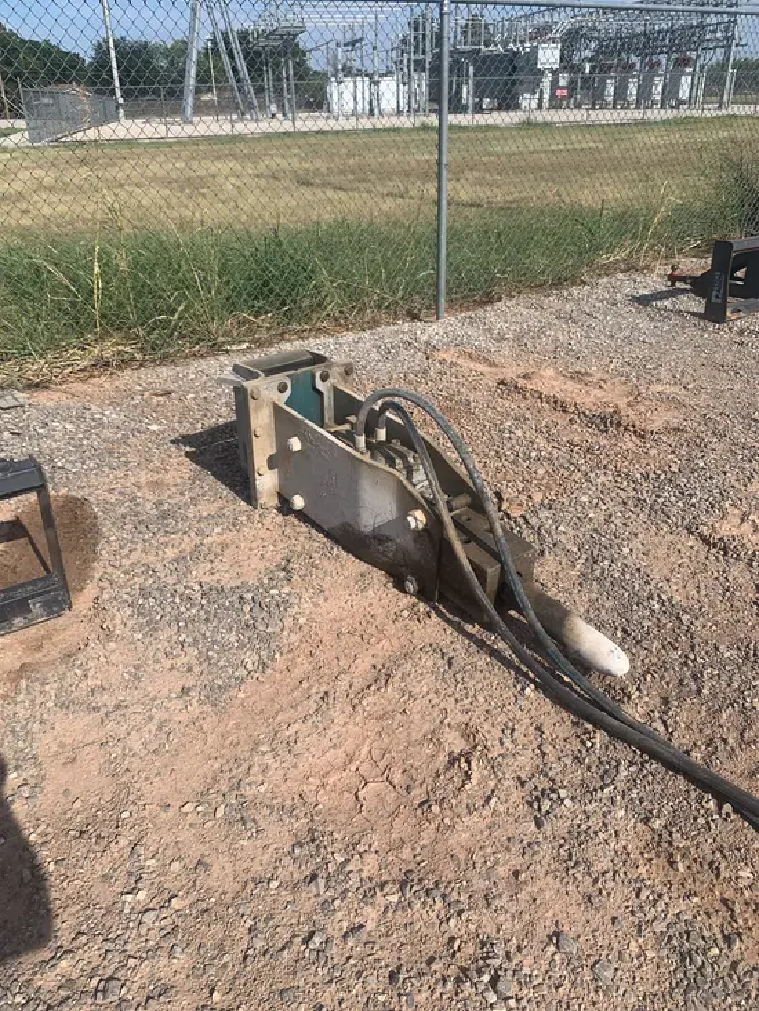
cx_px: 380
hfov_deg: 53.1
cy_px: 506
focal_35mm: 26
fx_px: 760
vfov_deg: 67.3
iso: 25
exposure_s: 1/2915
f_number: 1.8
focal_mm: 4.25
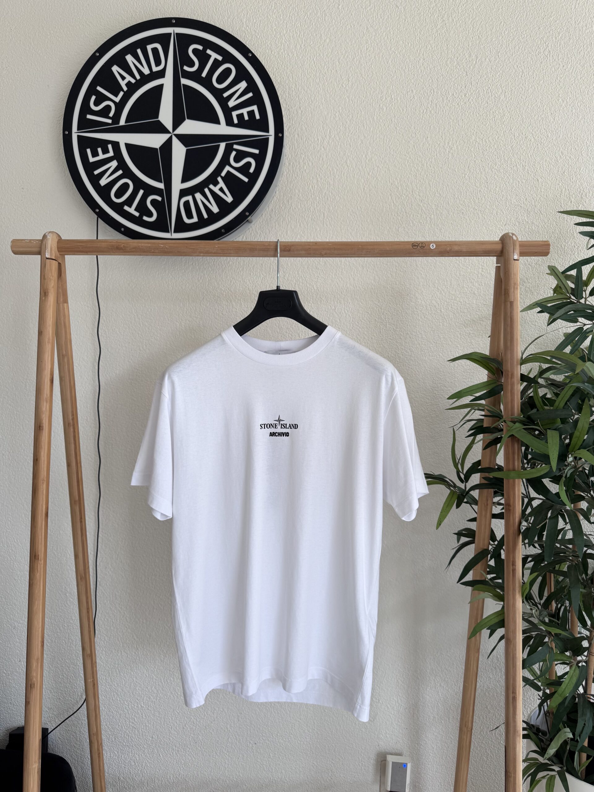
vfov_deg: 71.6
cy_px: 396
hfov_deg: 56.8
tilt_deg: -3.7
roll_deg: +0.1
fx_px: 549
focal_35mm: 24
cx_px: 297
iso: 100
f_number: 1.78
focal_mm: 6.76
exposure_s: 1/121
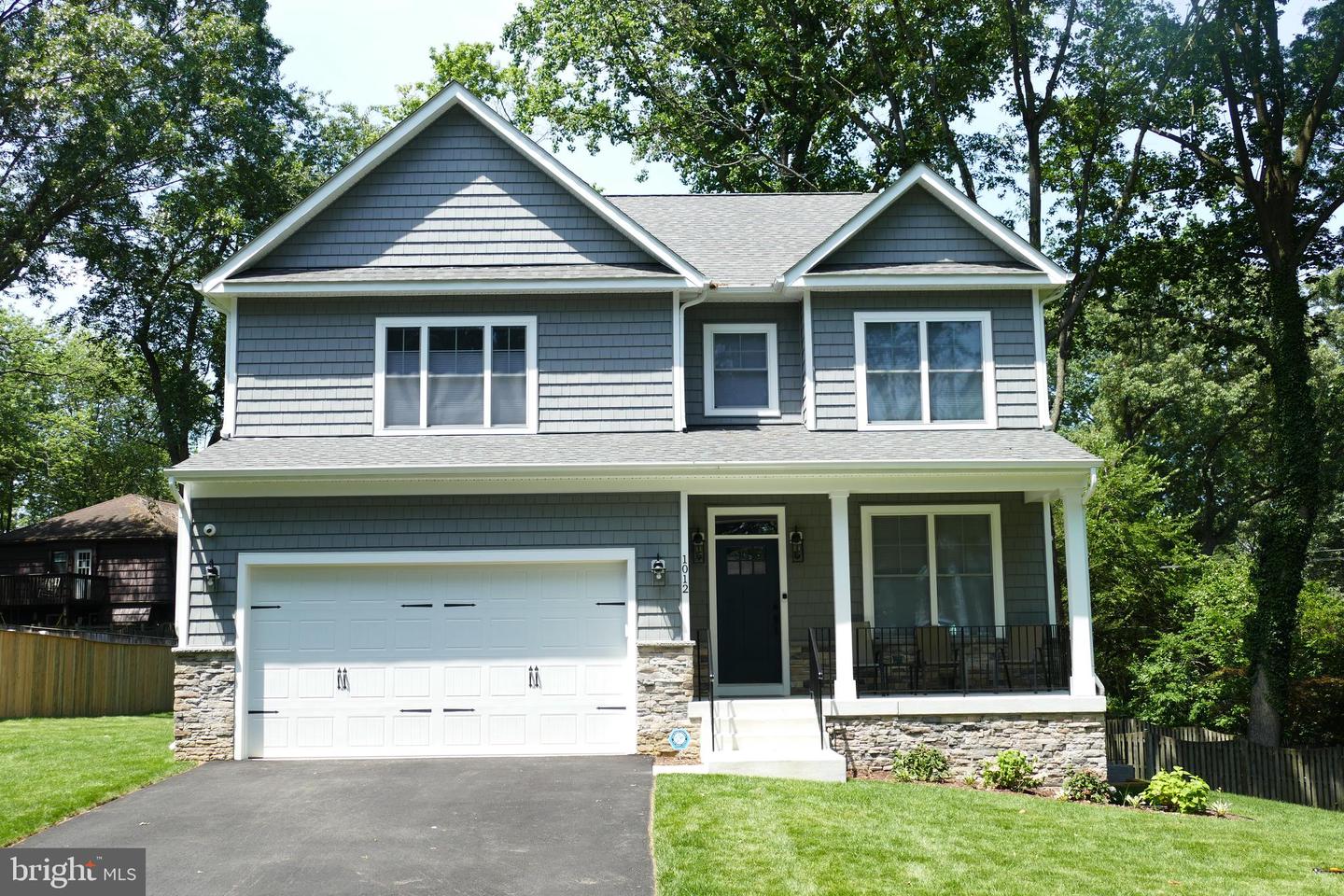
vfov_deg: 34.2
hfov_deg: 49.6
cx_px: 672
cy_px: 448
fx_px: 1456
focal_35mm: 39
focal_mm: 14.24
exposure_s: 1/640
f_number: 3.1
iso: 125
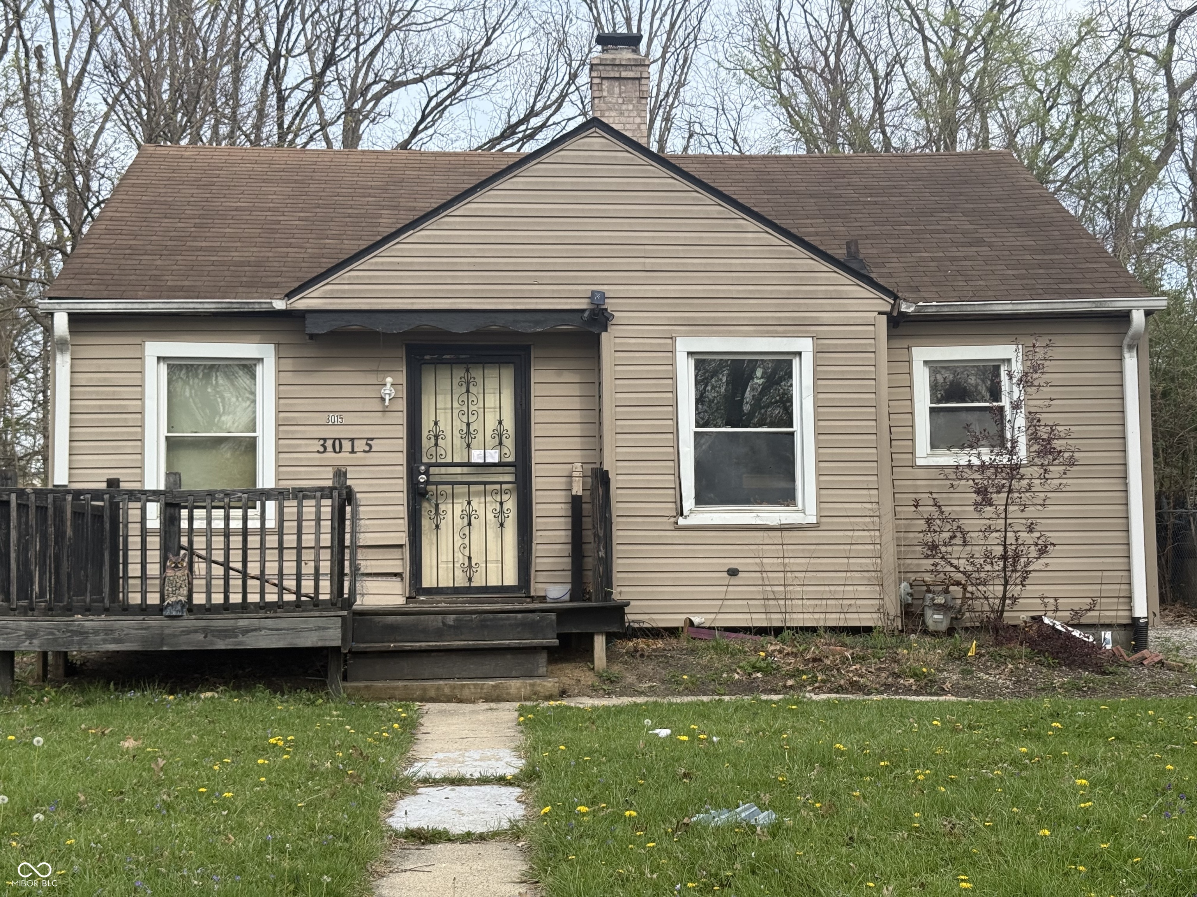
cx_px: 598
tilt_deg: +4.5
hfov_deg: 39.7
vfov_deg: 30.3
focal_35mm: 48
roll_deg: +0.6
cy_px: 448
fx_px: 1660
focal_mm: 6.76
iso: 64
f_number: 1.78
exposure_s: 1/1931
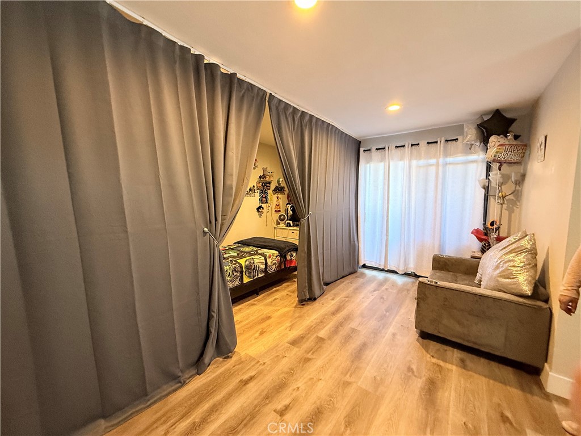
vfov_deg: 85.7
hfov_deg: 102.1
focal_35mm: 14
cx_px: 290
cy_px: 218
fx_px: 235
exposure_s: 1/60
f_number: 2.2
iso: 500
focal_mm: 2.22
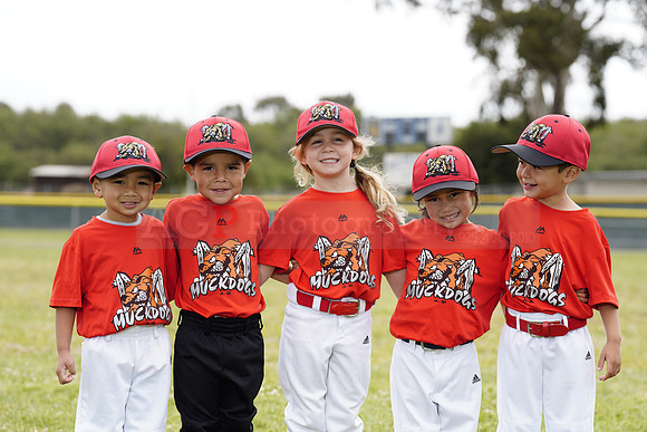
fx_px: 2463
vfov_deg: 10.0
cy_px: 216
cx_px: 324
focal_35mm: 137
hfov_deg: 15.0
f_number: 5.6
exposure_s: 1/250
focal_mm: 137
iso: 100
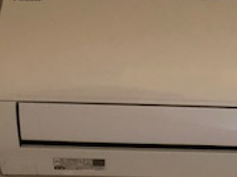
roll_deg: -1.1
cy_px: 111
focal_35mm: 100
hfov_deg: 19.7
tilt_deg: +36.6
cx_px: 120
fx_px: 684
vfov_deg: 14.8
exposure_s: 1/17
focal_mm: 3.99
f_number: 1.8
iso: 100
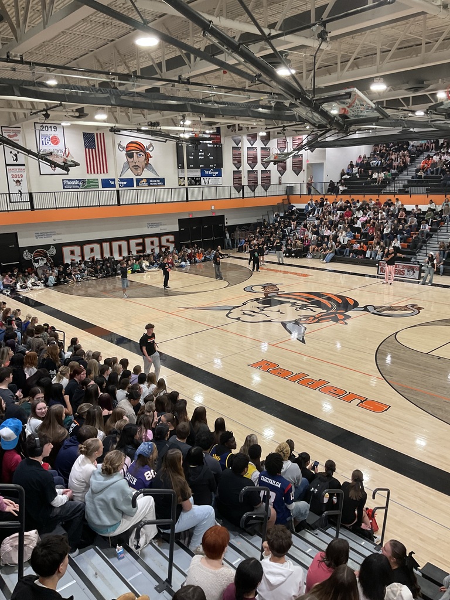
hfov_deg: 48.2
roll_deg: +0.3
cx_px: 225
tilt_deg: -13.7
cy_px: 300
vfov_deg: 61.7
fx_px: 503
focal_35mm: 29
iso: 64
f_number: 1.8
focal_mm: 3
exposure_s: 1/60
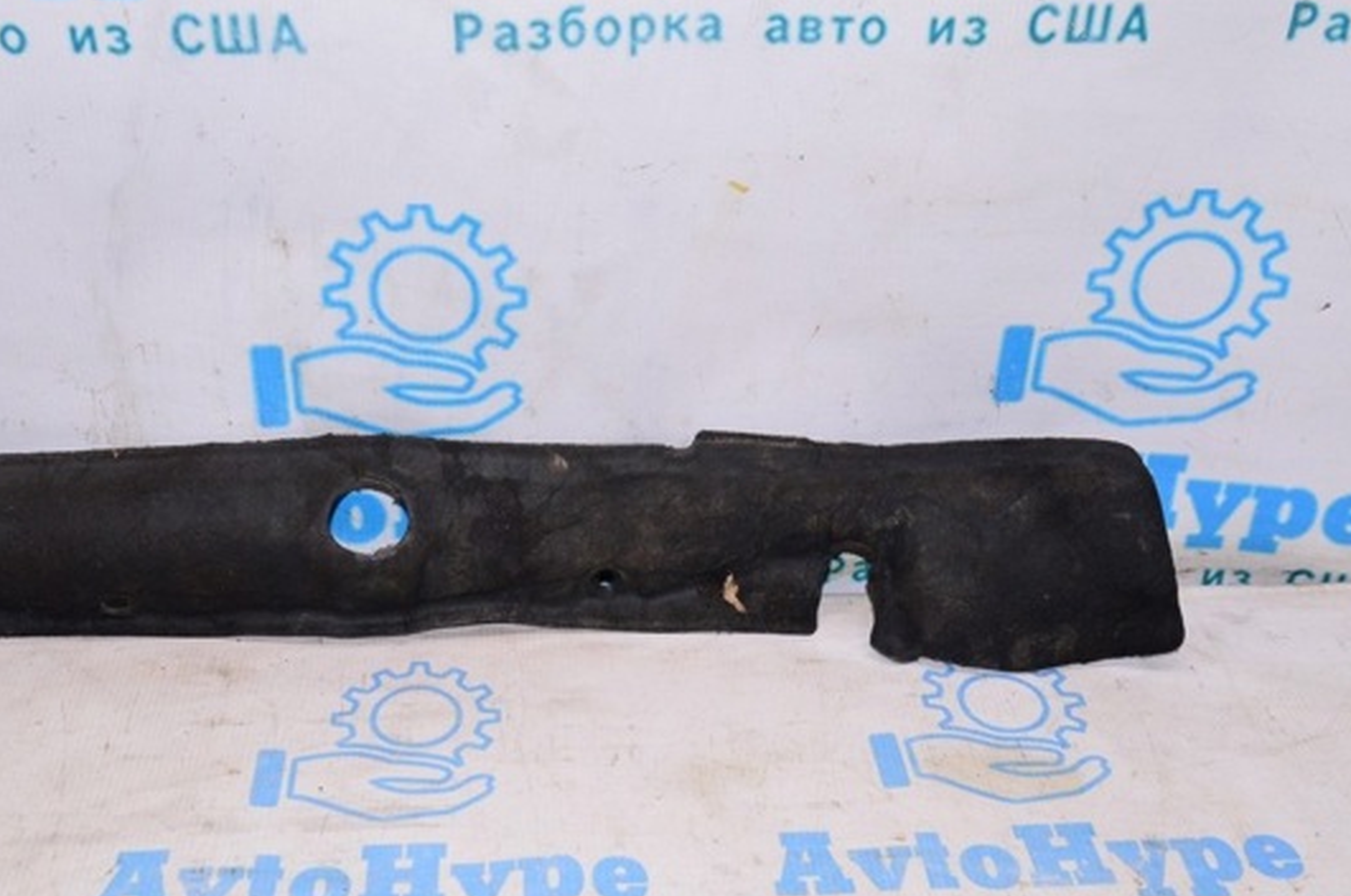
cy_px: 459
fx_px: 1558
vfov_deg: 32.1
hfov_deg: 46.8
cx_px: 603
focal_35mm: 42
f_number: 8
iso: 1600
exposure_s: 1/160
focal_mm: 23
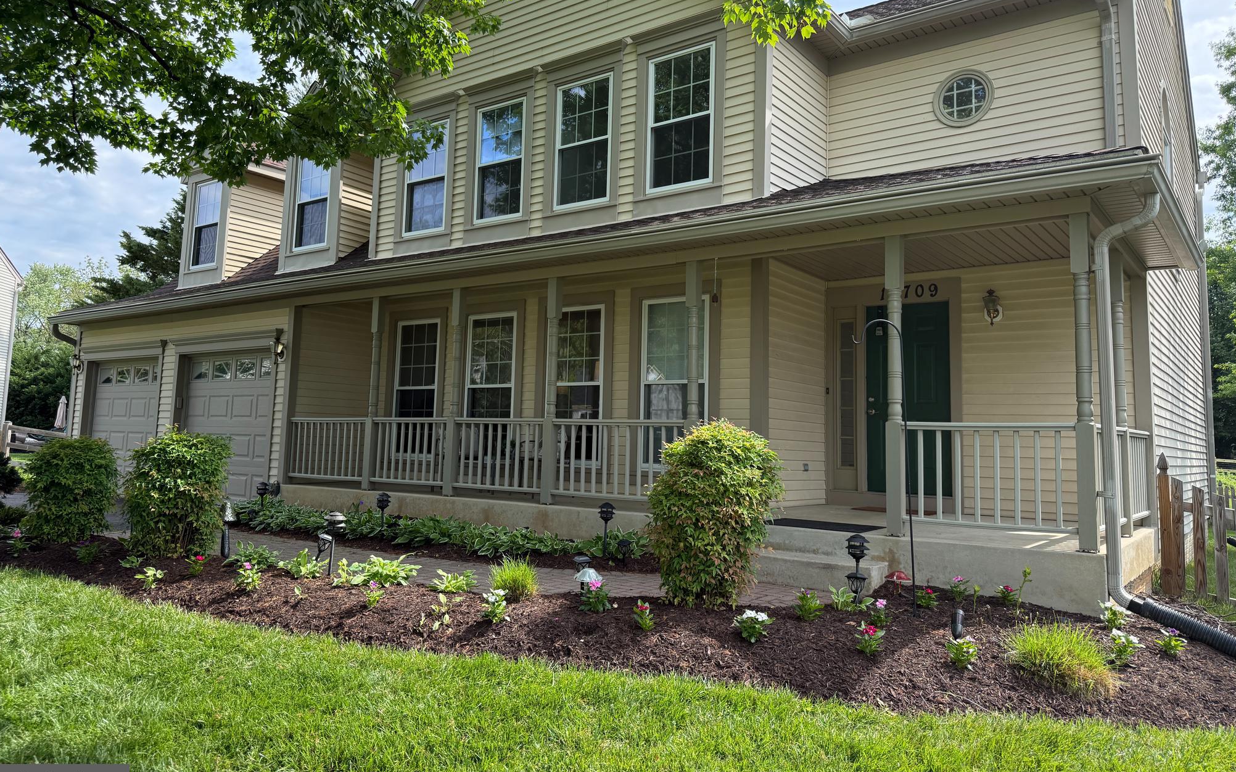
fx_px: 876
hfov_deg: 70.4
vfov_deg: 47.5
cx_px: 607
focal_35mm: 26
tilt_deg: +7.8
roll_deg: -2.2
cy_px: 341
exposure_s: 1/1361
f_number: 1.78
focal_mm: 6.76
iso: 100
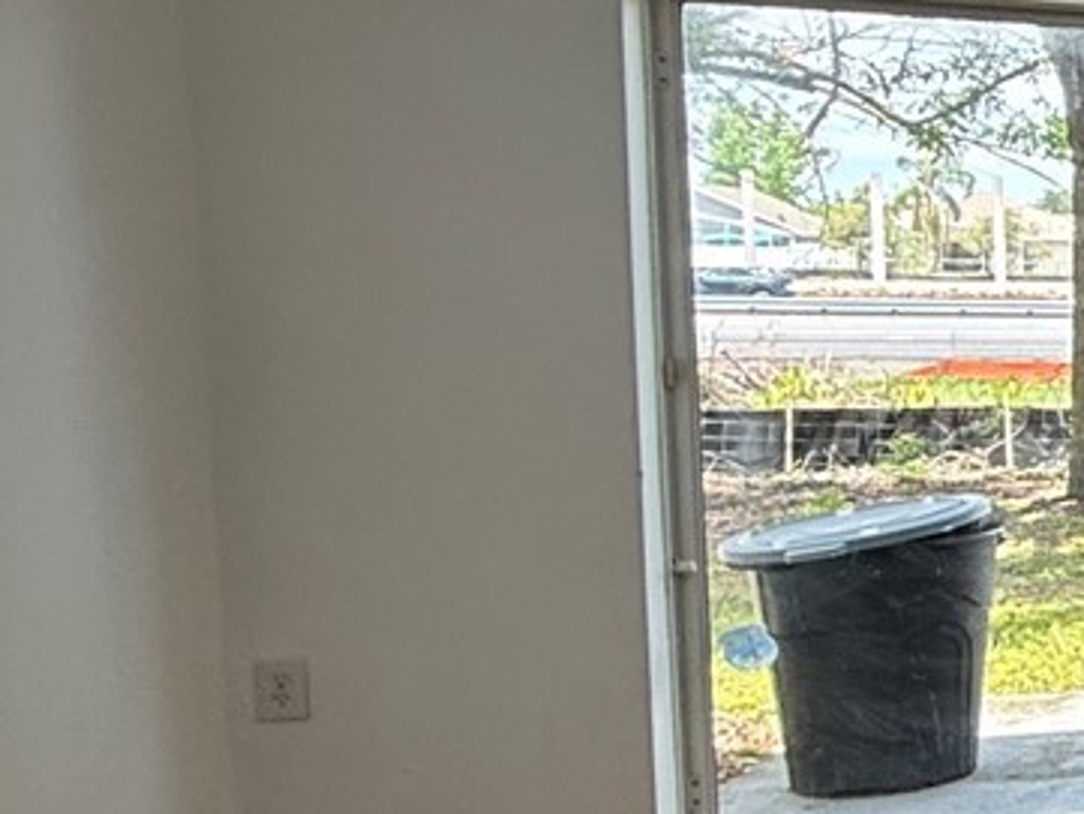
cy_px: 436
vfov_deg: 23.7
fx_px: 1942
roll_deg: -1.8
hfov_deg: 17.8
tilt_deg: -3.5
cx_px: 2300
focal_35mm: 62
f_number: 2.2
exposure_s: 1/126
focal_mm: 2.22
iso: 64
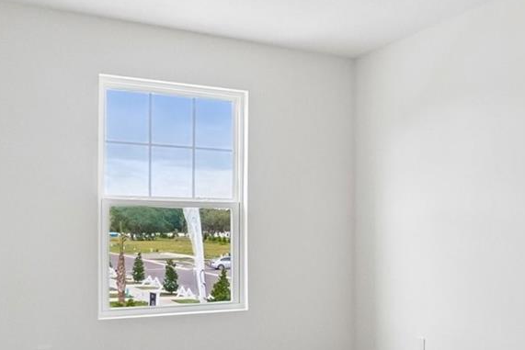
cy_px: 220
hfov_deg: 41.2
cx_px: 508
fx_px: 613
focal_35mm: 42
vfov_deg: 31.8
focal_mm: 10
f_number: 8
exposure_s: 1/30
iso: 800
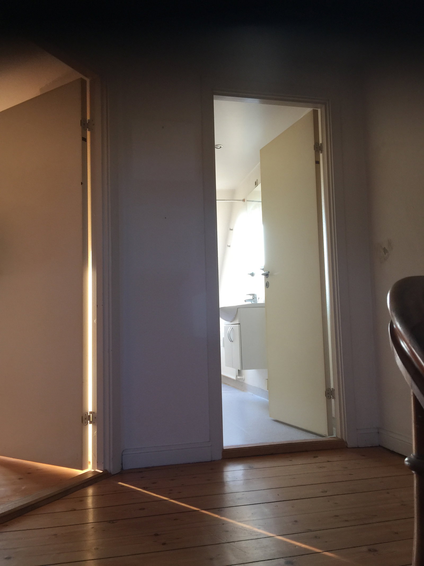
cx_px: 212
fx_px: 474
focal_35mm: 29
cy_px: 283
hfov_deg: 48.2
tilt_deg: +9.7
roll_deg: +0.7
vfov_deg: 61.7
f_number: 2.2
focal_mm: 4.15
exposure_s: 1/33
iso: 40
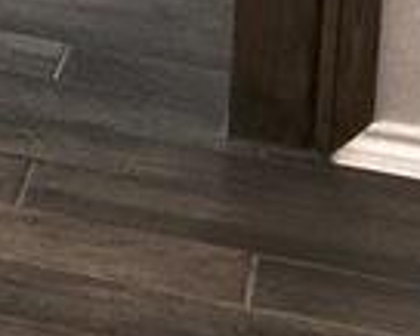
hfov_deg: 8.2
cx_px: -676
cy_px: -740
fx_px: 2650
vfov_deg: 6.5
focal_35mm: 213
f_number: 2.2
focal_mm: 4.15
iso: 25
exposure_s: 1/60
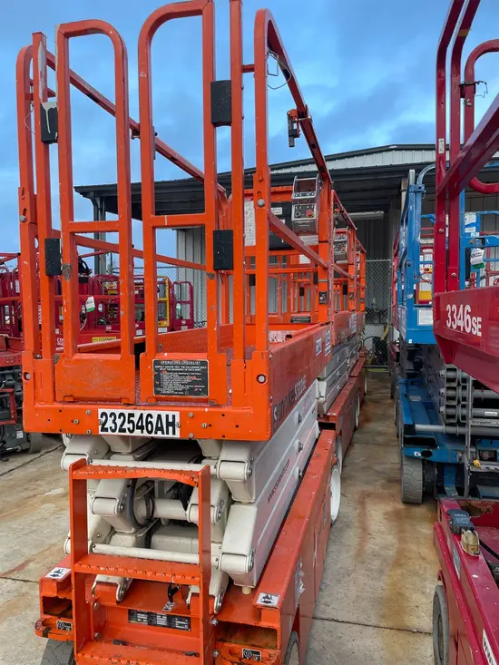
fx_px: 500
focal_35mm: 26
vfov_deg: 67.3
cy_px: 332
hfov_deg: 53.1
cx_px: 250
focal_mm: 4.2
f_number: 1.6
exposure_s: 1/143
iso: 32
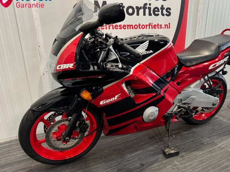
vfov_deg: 49.7
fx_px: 186
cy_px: 92
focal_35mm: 28
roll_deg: -1.1
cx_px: 132
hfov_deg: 63.2
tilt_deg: -20.1
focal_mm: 6.76
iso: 500
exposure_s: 1/50
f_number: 1.78
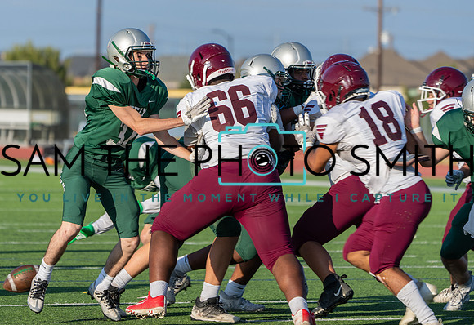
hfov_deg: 6.7
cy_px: 159
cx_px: 187
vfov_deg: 4.6
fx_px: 4033
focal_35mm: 304
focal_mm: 253
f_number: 5.6
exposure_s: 1/500
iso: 125
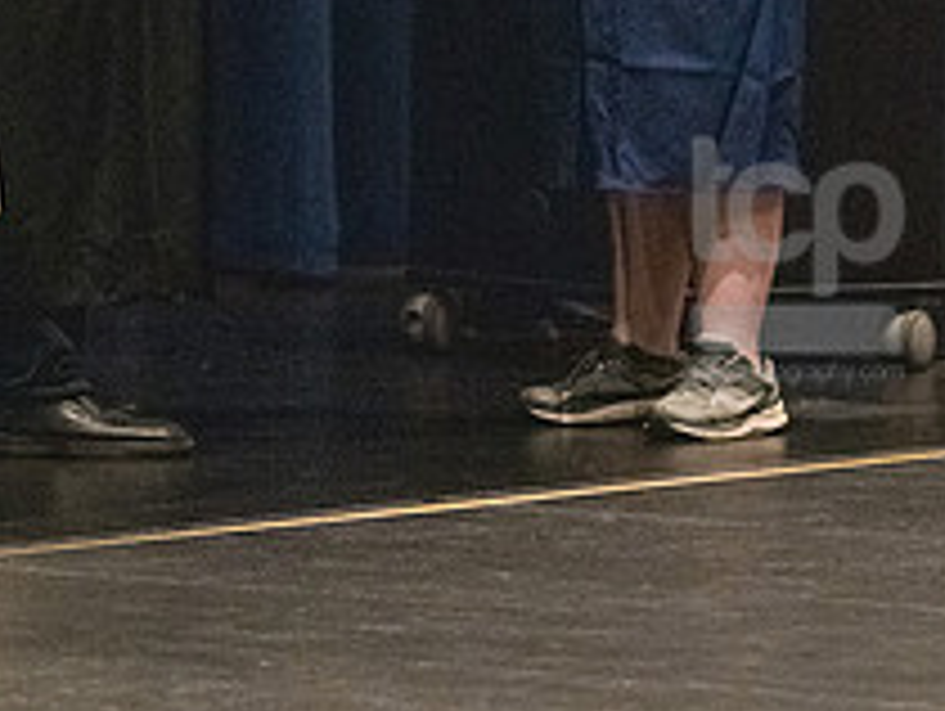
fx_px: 11342
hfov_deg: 4.8
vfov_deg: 3.6
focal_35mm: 415
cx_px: 304
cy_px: -230
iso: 10000
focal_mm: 135
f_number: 3.2
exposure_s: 1/400
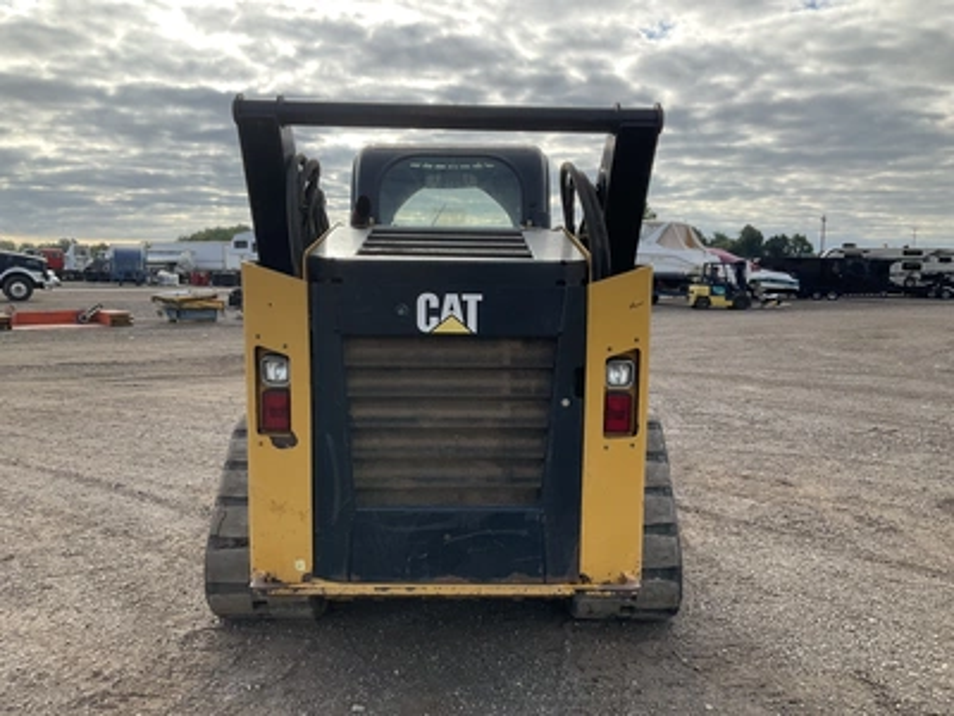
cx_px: 477
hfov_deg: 61.7
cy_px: 358
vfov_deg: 48.2
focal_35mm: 29
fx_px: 799
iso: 25
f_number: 1.8
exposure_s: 1/869
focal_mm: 3
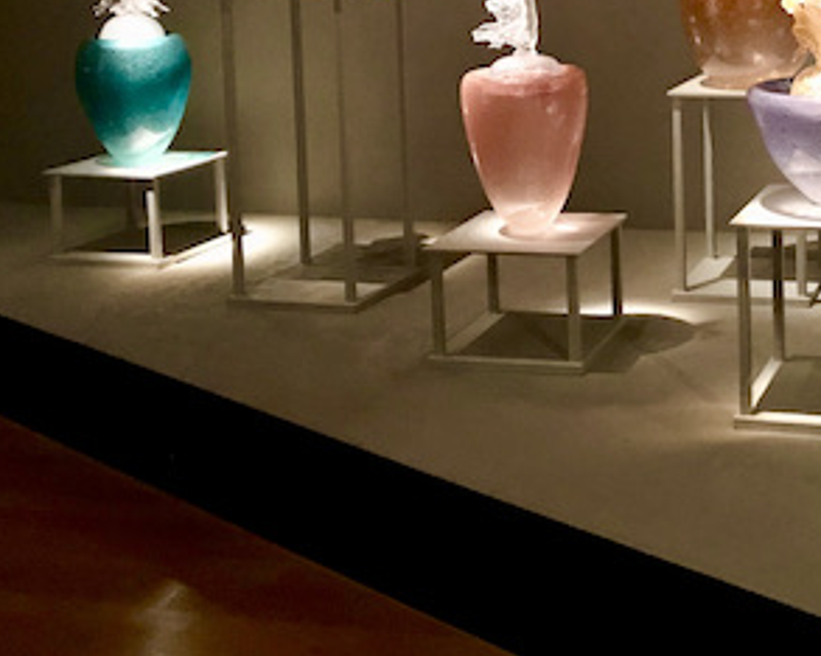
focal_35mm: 56
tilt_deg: -6.8
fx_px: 1360
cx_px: 759
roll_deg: +0.7
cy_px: 53
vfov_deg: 26.1
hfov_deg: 31.8
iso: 100
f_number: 1.8
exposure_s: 1/4
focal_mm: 3.99
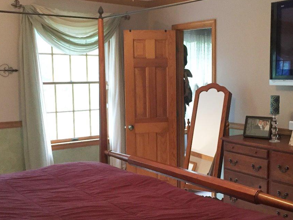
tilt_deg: -6.3
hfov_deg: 38.7
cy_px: 118
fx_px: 415
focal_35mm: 49
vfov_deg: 29.7
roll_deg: -0.1
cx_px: 180
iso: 250
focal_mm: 4.15
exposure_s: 1/24
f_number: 2.2
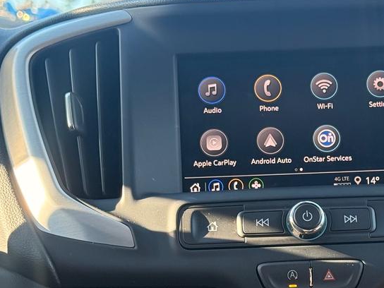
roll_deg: +0.8
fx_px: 1254
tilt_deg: -6.3
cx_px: 259
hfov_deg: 17.4
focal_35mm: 113
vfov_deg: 13.0
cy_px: 267
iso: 200
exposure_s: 1/197
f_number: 1.78
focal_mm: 6.76
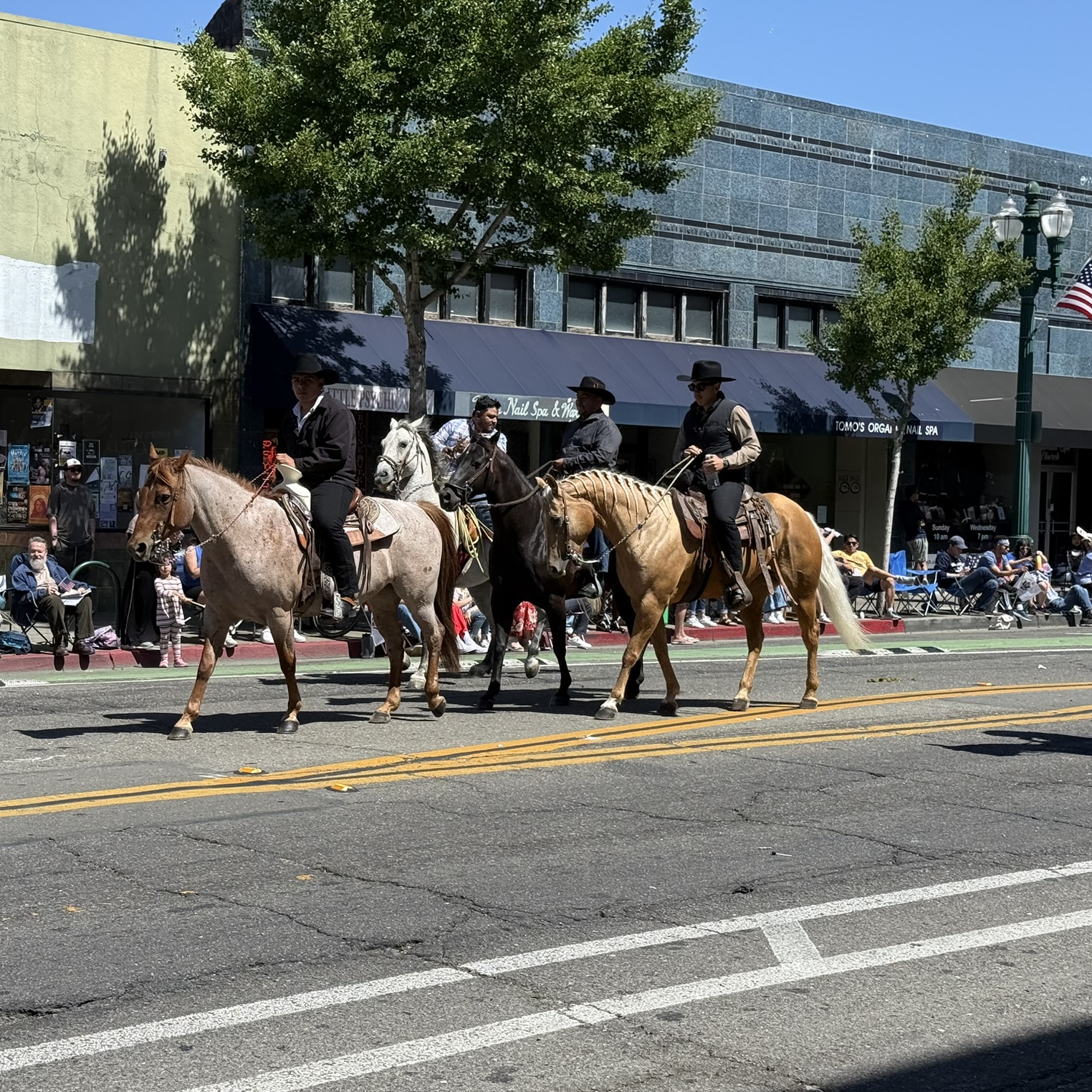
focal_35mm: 57
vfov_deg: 30.0
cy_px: 545
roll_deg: -0.9
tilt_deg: -2.7
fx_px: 2034
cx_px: 461
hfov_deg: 30.0
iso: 100
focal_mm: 6.76
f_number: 1.78
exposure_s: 1/4878
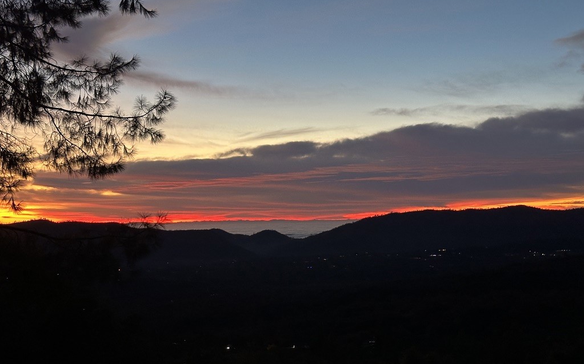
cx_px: 292
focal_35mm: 51
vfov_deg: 25.3
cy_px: 189
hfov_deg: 39.6
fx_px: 811
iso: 320
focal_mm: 6.86
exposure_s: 1/40
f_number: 1.78
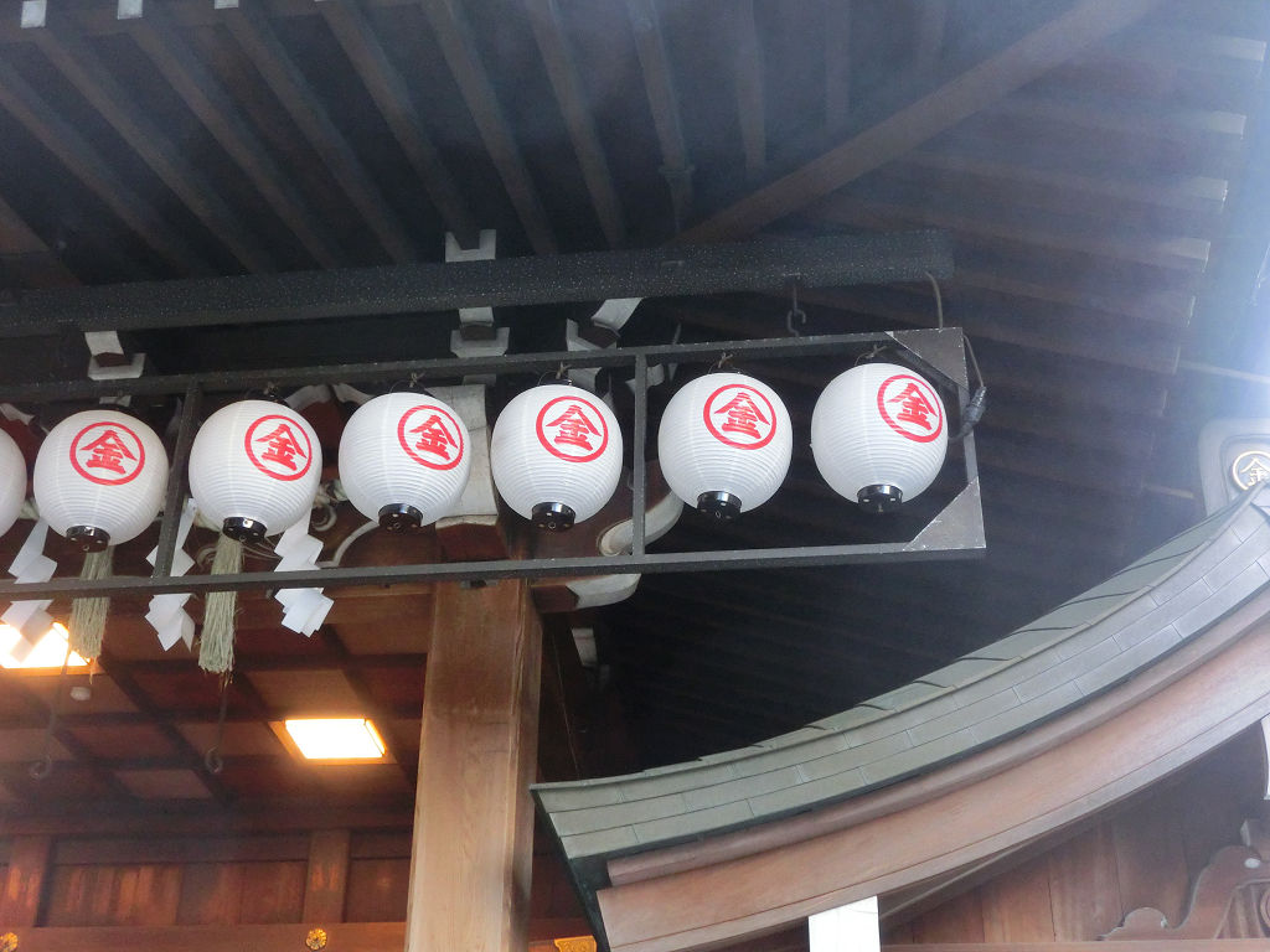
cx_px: 635
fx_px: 1614
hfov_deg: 42.9
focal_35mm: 44
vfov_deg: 32.9
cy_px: 476
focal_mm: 7.9
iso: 800
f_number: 3.4
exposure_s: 1/100
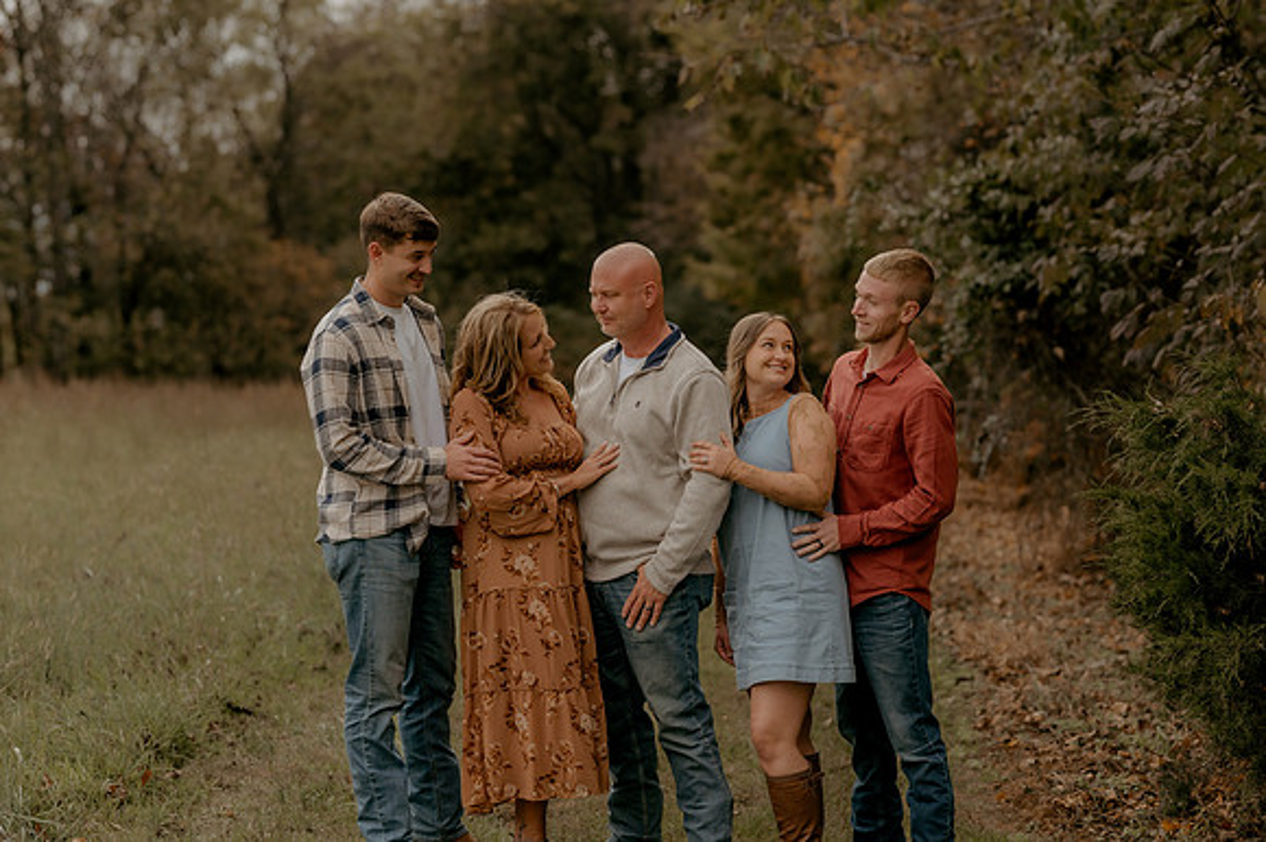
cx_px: 633
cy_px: 421
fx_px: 2987
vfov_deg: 16.1
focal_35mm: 85
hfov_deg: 23.9
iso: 125
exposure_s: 1/640
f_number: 2.8
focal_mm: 85
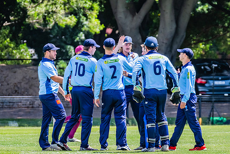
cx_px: 108
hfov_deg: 3.0
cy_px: 102
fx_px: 4326
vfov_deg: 2.0
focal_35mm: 677
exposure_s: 1/1250
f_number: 8
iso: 800
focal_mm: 380
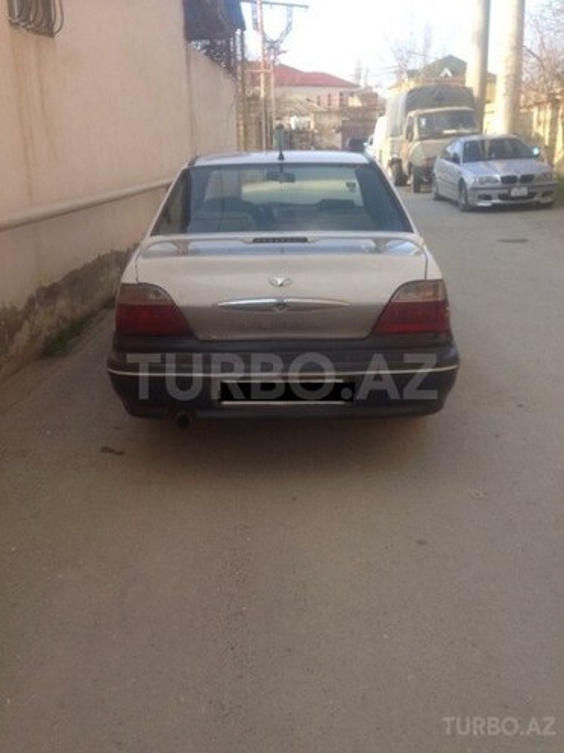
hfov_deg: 42.9
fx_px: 717
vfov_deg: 55.4
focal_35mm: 33
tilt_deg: -18.1
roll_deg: +0.4
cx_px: 282
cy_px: 376
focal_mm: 4.12
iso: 50
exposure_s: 1/287
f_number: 2.4
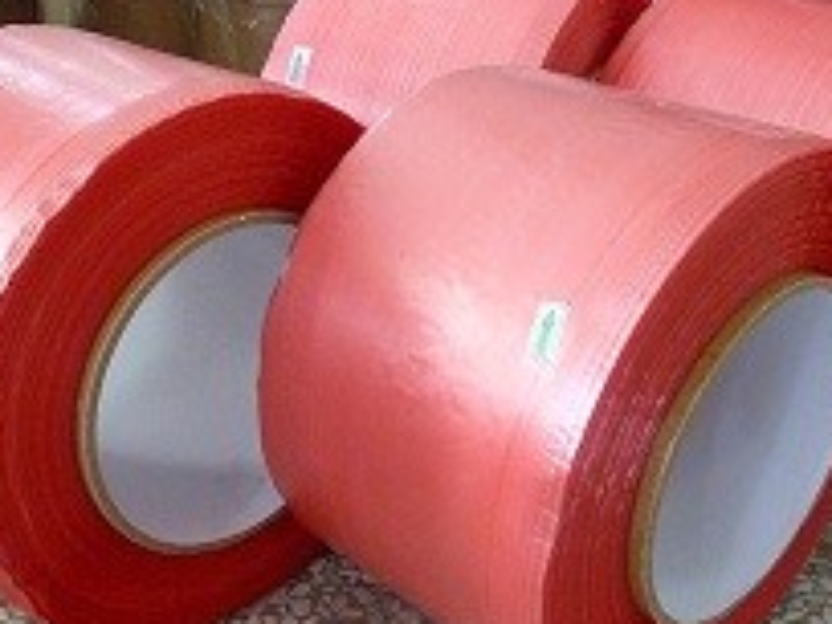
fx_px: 1178
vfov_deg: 29.5
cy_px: 396
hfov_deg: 38.9
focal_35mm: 49
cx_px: 432
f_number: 3.3
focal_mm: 4.1
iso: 400
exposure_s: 1/10
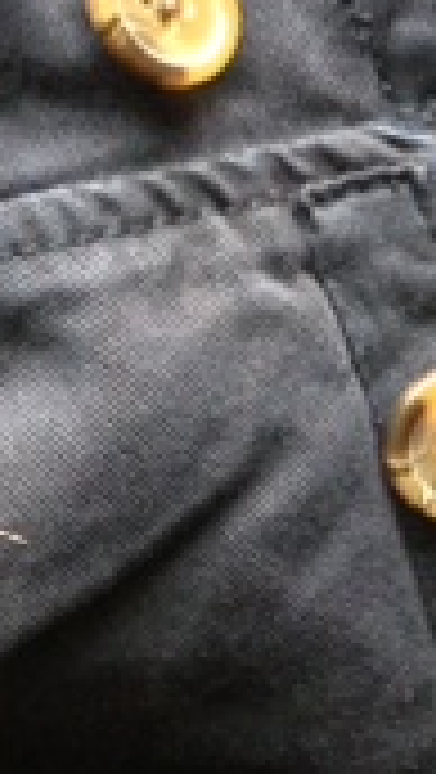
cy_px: 369
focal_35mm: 134
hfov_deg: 8.3
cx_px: 1043
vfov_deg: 16.0
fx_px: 2749
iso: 250
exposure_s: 1/20
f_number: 2.4
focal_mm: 4.13
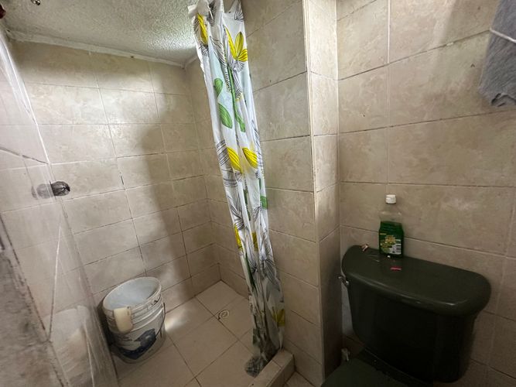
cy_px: 194
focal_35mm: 14
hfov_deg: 102.1
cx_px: 258
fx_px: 209
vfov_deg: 85.7
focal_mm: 2.22
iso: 500
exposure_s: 1/60
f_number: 2.2
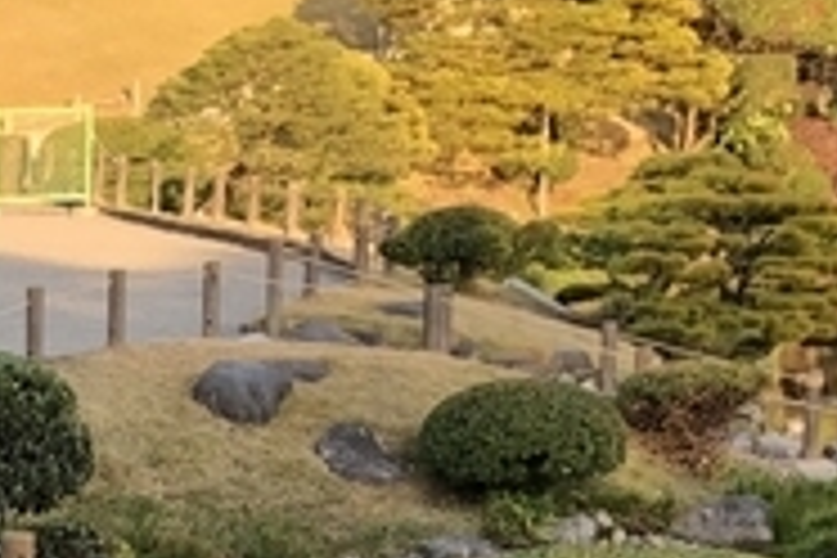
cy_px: 1359
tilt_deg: -15.6
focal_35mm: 188
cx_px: -832
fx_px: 4371
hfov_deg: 10.1
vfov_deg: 6.9
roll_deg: +3.9
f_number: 1.8
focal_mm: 3.99
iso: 20
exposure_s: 1/130
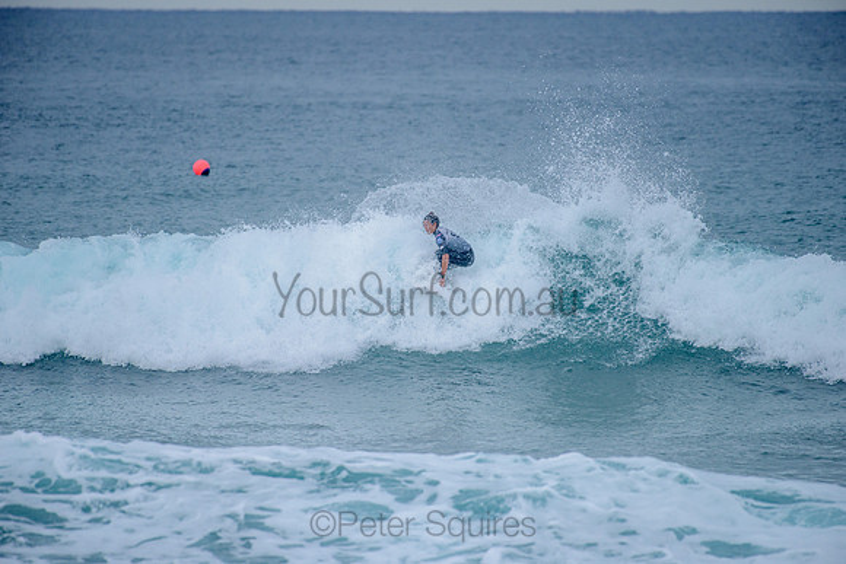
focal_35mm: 512
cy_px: 282
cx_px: 423
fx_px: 12033
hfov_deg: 4.0
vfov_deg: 2.7
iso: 450
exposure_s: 1/2000
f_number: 5.6
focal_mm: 500
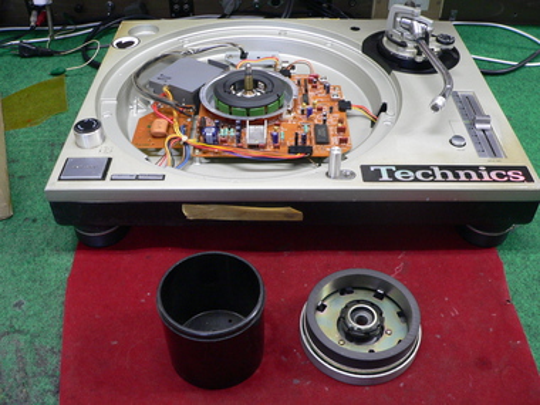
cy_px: 202
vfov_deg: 39.7
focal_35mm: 36
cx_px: 270
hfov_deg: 51.4
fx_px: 562
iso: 200
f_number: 2.8
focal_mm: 6
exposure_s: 1/15
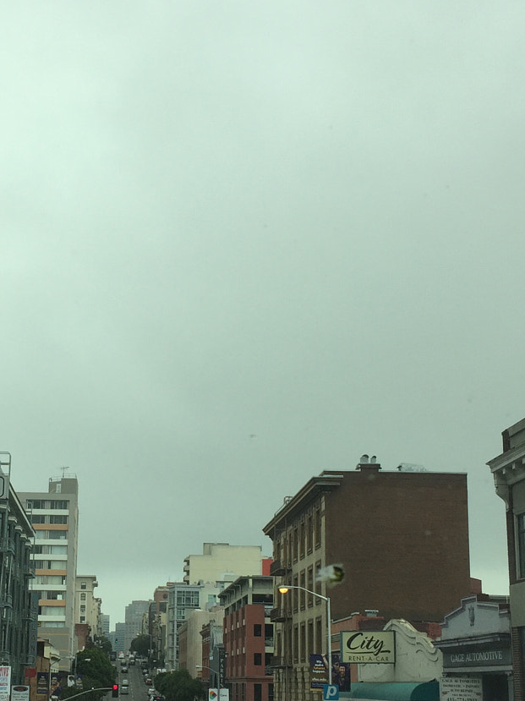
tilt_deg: +8.5
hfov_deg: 25.7
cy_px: 472
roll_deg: -0.2
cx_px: 122
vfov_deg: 34.0
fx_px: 1133
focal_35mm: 56
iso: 32
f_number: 2.2
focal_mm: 4.15
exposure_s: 1/842
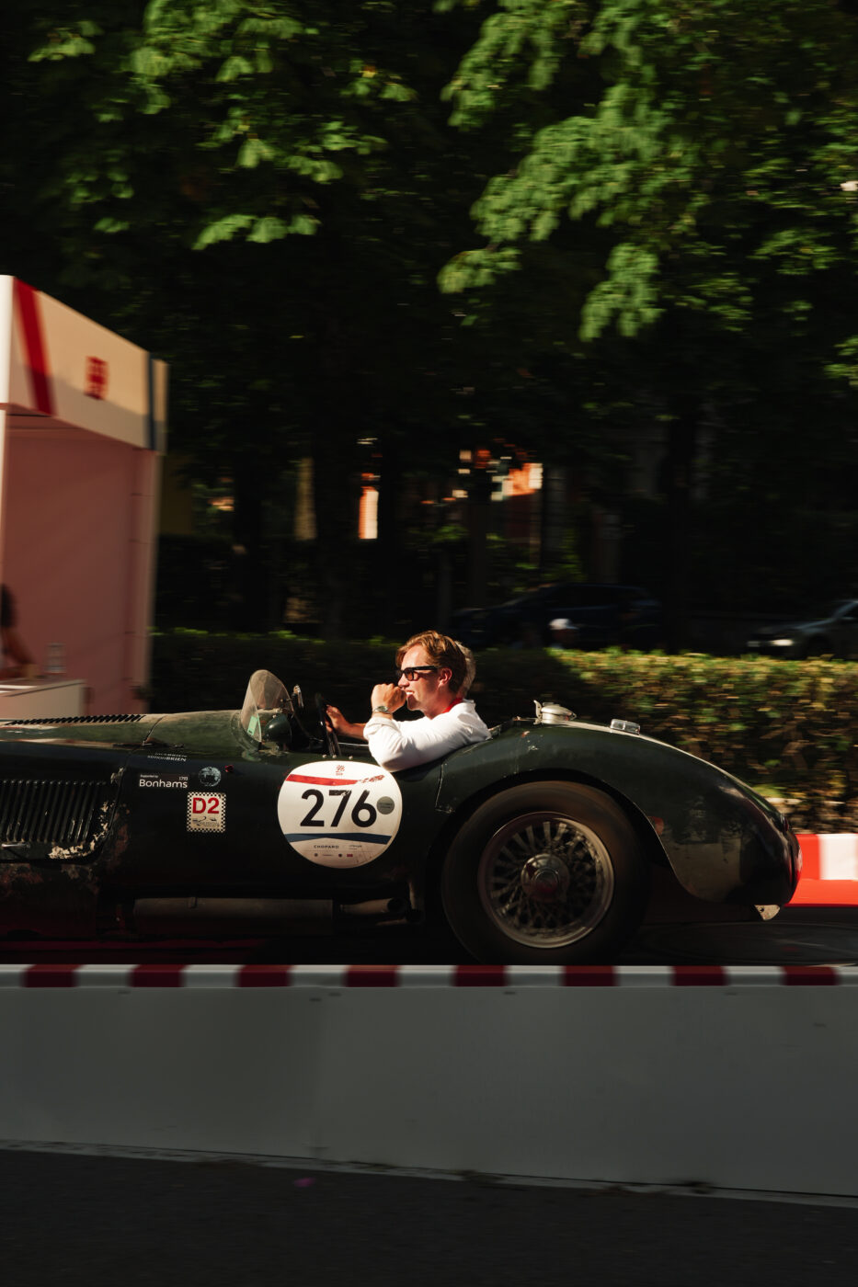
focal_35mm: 57
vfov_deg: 35.1
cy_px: 644
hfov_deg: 23.8
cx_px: 429
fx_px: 2038
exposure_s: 1/50
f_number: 11
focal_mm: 57
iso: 100
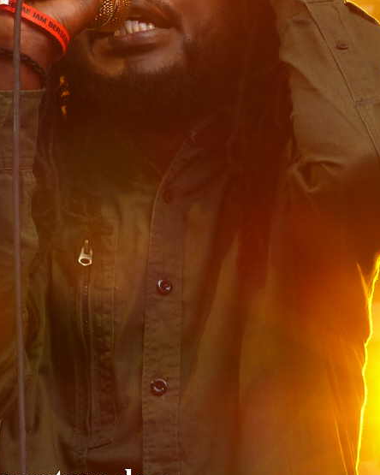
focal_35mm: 255
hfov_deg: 6.1
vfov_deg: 7.6
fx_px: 3585
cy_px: 78
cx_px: 175
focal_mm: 26.1
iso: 100
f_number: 3.5
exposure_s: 1/100
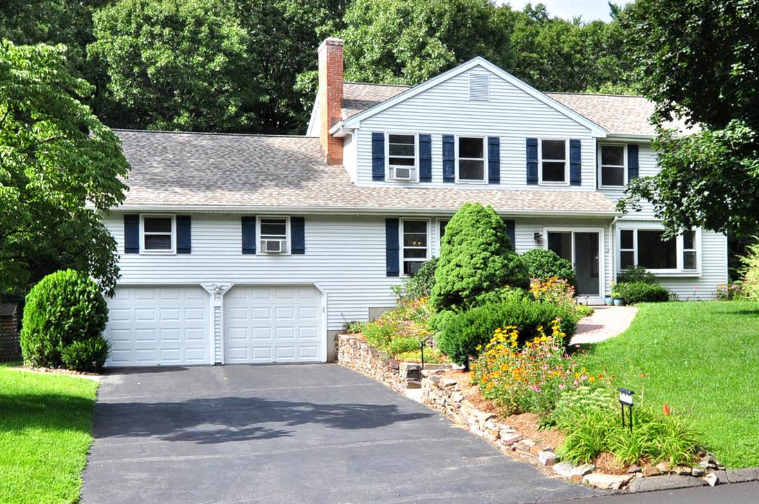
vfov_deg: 37.8
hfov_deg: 54.4
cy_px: 235
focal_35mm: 35
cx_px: 412
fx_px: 737
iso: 400
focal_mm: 20
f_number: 8
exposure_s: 1/500
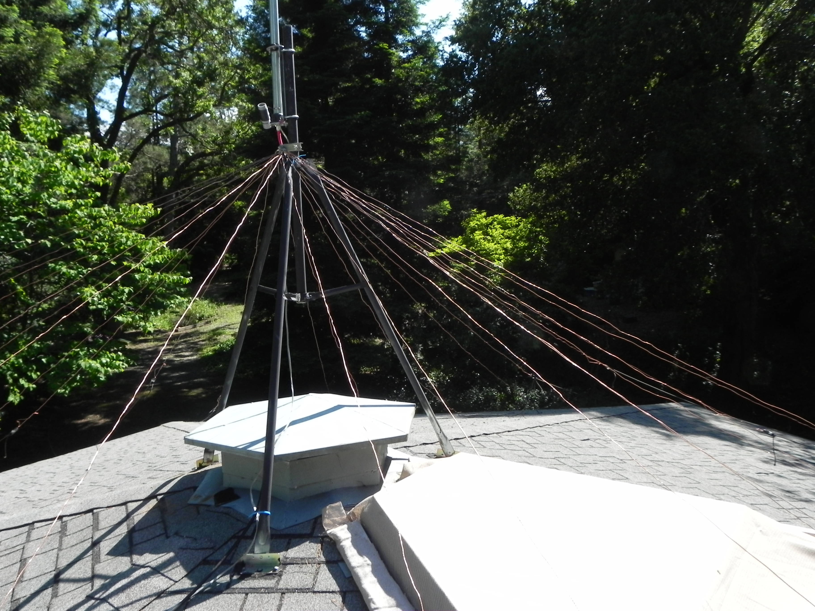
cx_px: 408
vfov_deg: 48.2
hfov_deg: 61.7
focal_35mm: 29
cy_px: 306
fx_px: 683
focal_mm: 5.2
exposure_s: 1/215
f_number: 5.6
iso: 160
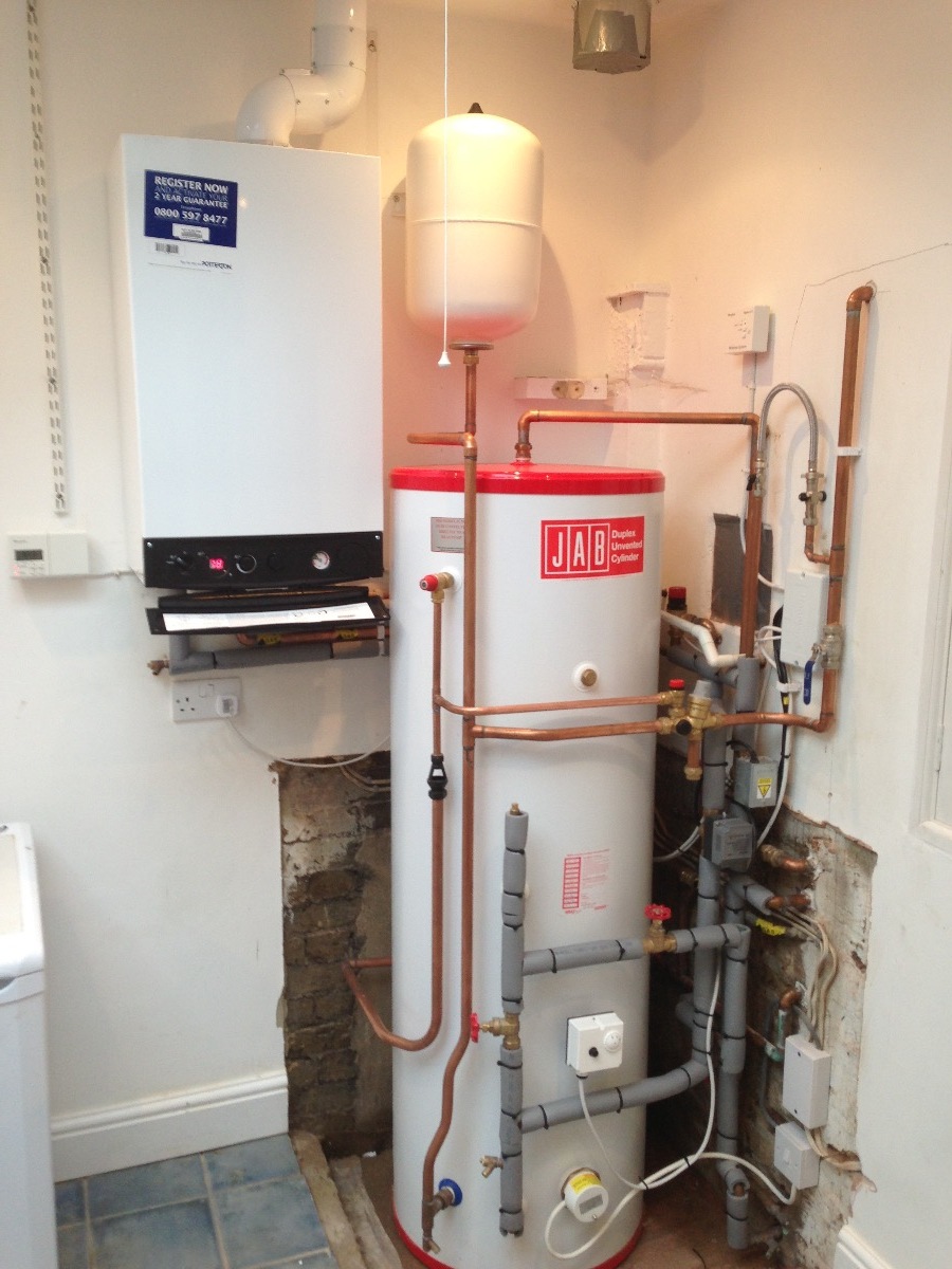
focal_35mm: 33
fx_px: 1210
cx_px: 476
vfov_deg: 55.4
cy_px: 634
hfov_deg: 42.9
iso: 64
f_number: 2.4
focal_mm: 4.13
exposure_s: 1/40
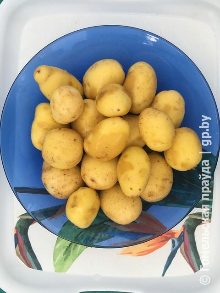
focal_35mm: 29
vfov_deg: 61.7
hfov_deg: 48.2
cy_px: 146
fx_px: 246
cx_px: 110
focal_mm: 4.15
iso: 50
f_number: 2.2
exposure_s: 1/33
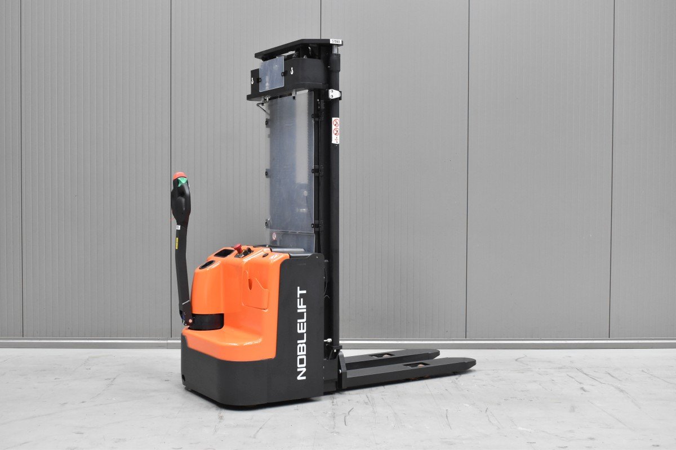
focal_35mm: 45
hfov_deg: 43.6
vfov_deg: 29.9
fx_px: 845
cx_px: 338
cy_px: 225
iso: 1600
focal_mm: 30
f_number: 6.3
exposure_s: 1/30
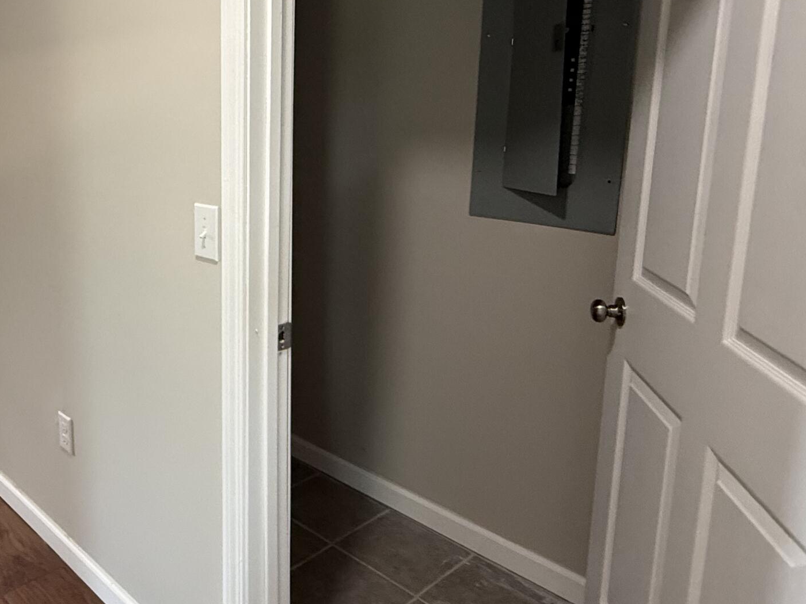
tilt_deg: -8.1
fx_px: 699
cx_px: 172
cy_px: 225
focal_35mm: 30
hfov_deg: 56.0
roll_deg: +1.6
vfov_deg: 46.4
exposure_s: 1/99
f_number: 2.2
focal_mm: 2.22
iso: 320
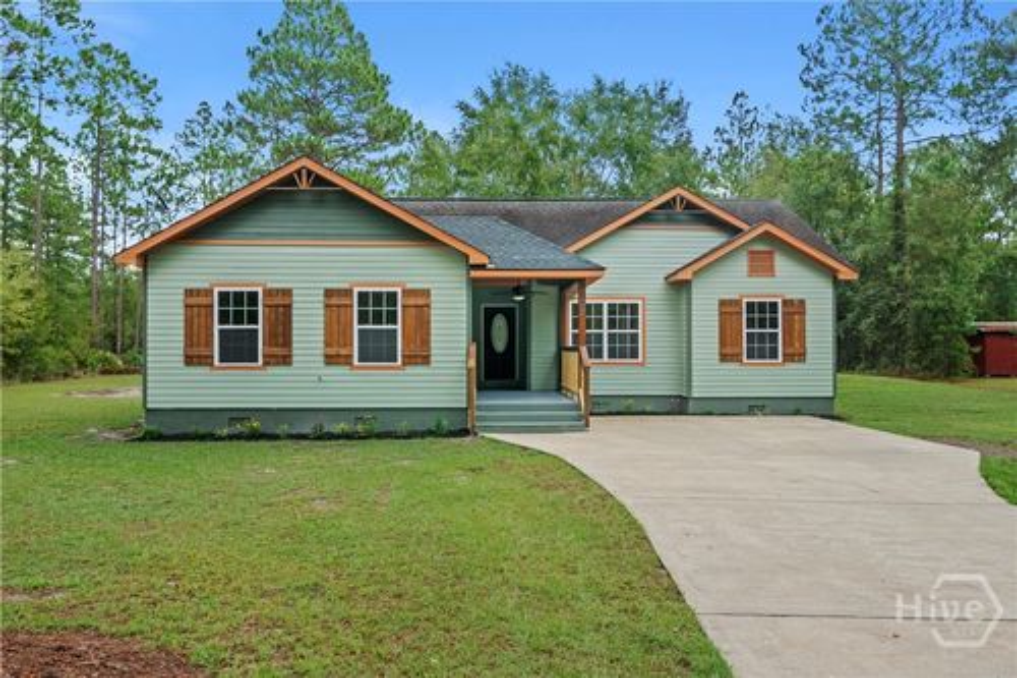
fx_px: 720
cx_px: 508
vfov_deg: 50.4
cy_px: 339
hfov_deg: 70.5
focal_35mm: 26
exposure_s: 1/40
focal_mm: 17
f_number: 8
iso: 250
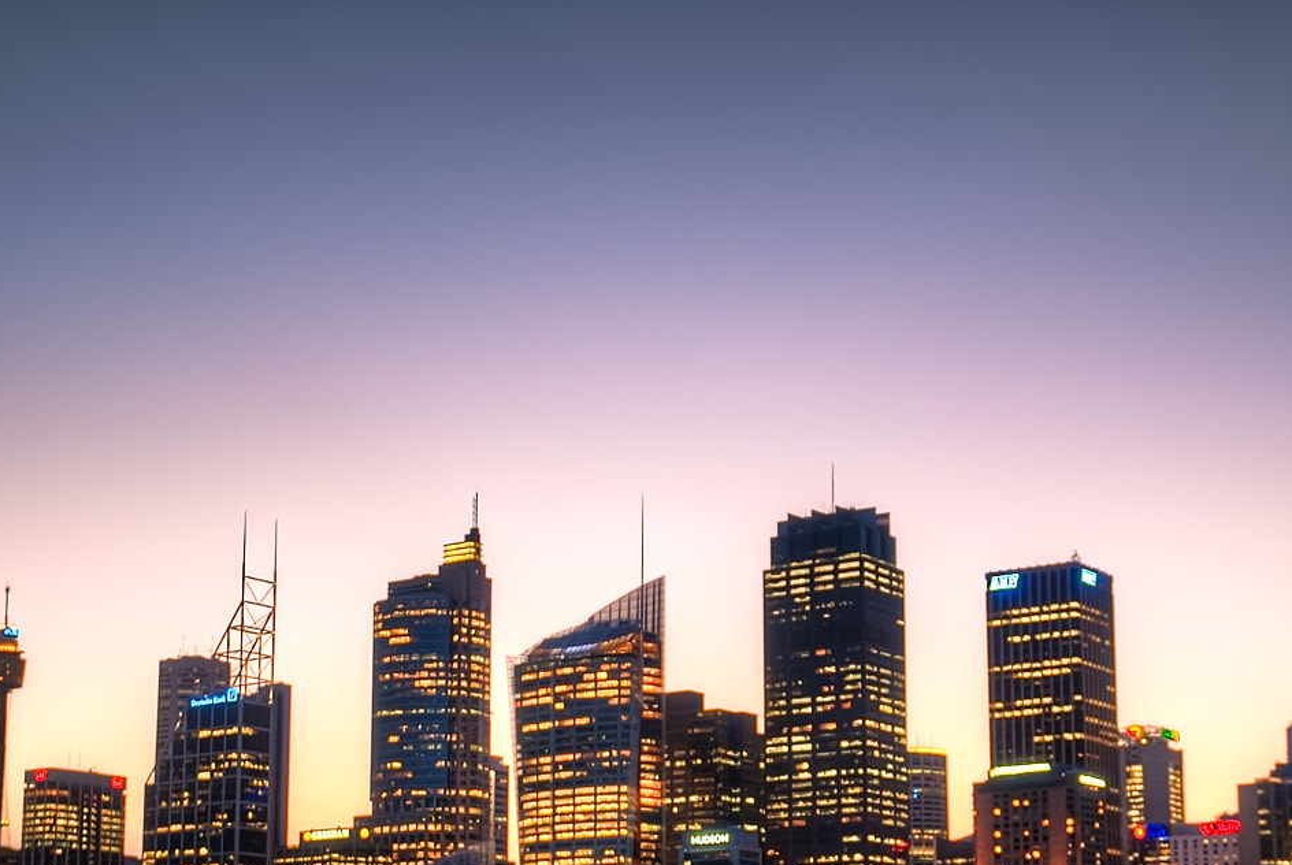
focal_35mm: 61
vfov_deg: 22.1
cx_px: 683
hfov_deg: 32.8
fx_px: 2192
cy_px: 664
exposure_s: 1/5
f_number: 2.8
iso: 100
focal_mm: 24
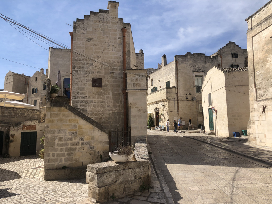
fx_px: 220
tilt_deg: +7.2
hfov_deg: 63.4
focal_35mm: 28
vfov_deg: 49.7
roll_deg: +1.9
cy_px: 102
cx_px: 136
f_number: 1.8
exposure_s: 1/2433
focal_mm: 4
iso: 20
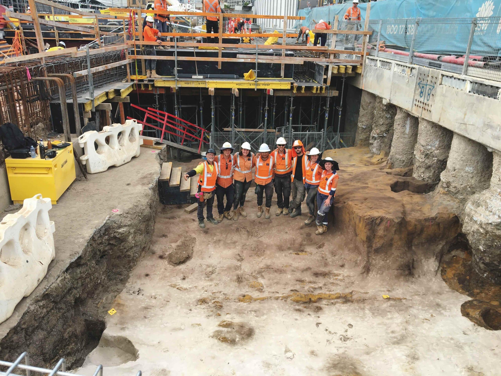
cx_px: 250
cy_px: 188
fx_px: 420
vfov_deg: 48.2
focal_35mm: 29
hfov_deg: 61.7
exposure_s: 1/845
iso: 25
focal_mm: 4.15
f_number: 2.2
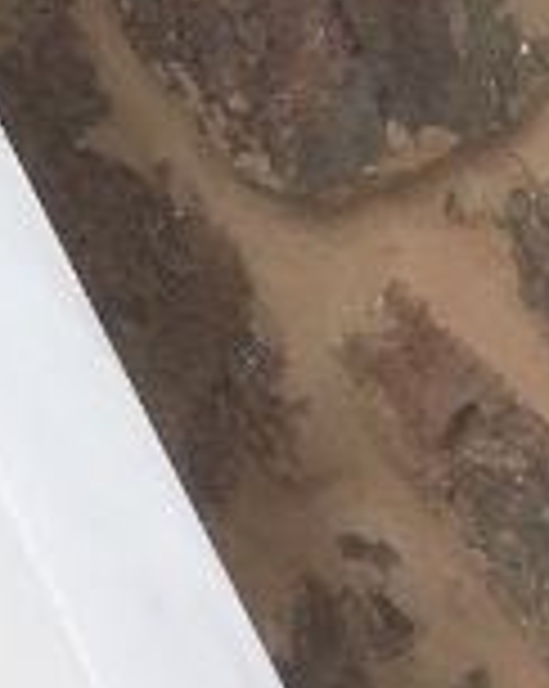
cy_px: -994
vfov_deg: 8.0
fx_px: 4518
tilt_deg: -23.3
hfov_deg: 6.7
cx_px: -693
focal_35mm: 222
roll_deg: -3.3
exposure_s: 1/663
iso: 25
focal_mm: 4.15
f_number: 2.2
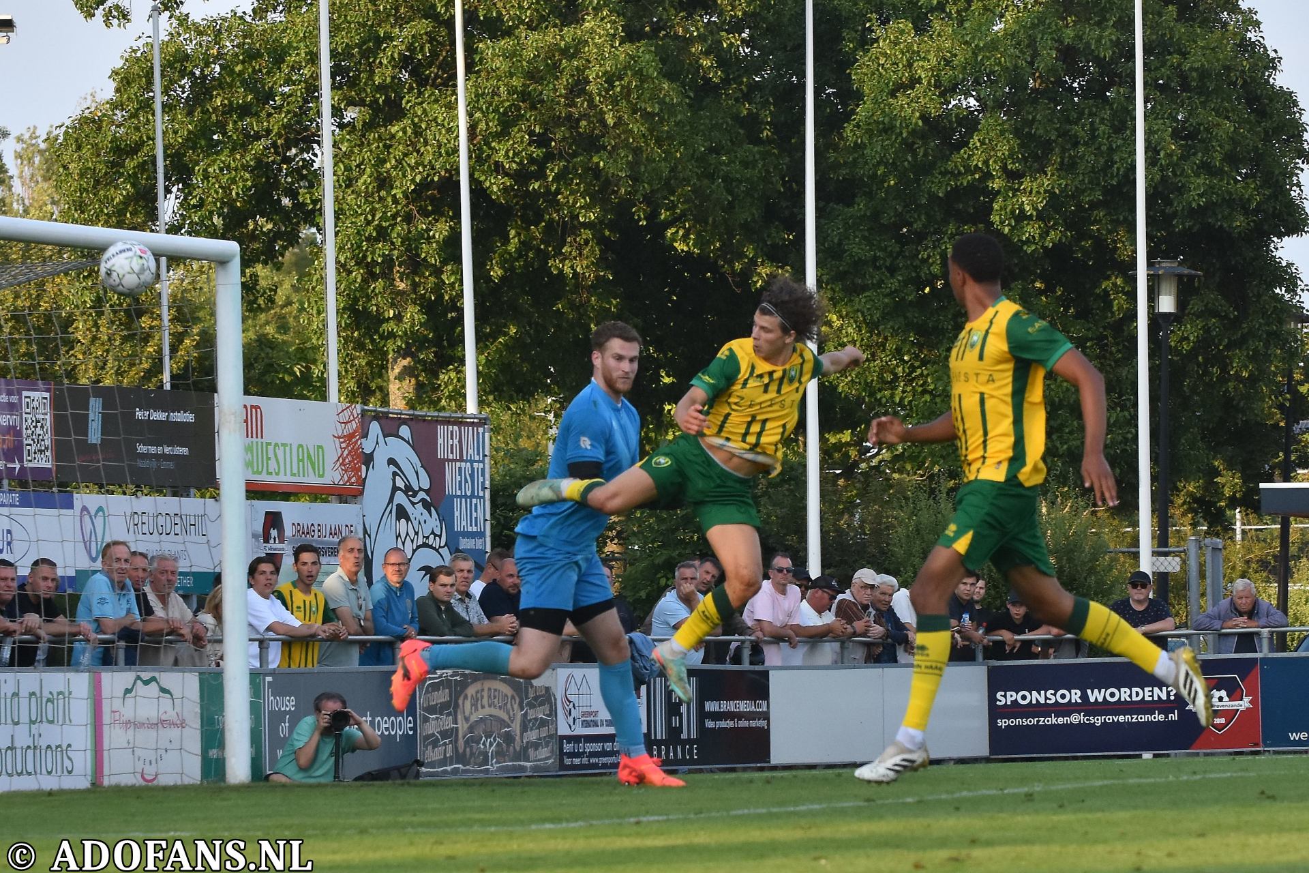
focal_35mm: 153
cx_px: 654
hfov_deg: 13.4
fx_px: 5563
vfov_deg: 9.0
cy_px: 436
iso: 720
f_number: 4.5
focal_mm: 102
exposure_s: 1/1000
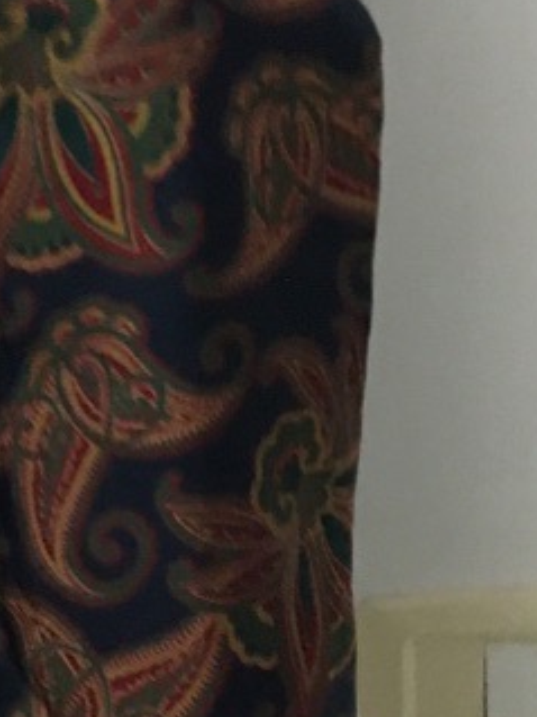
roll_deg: +1.7
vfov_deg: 21.5
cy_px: 321
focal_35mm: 91
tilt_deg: -11.3
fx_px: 1884
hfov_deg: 15.8
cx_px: -29
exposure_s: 1/17
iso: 500
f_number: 2.2
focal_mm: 4.15
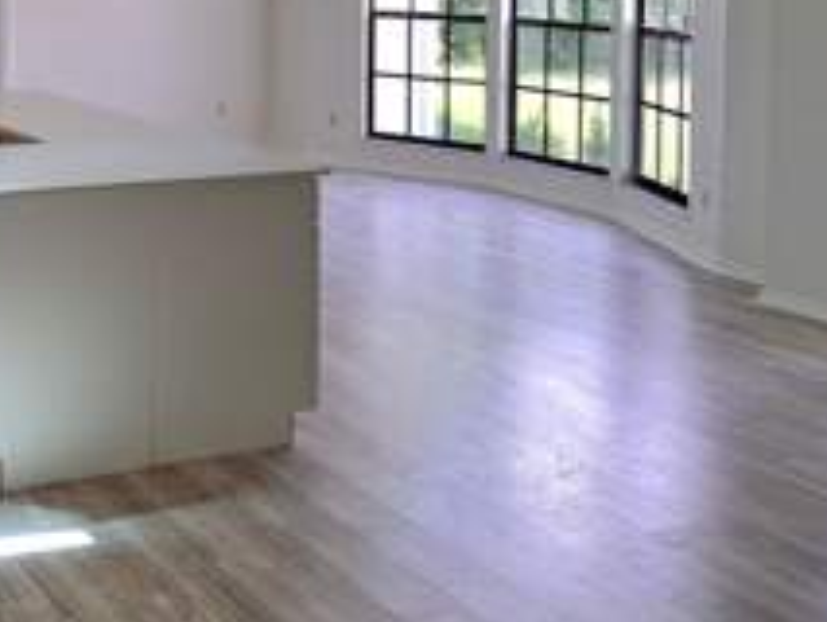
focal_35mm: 54
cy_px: -10
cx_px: 19
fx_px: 1291
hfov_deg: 32.9
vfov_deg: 25.6
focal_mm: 5.23
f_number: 1.8
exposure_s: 1/60.2
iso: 50
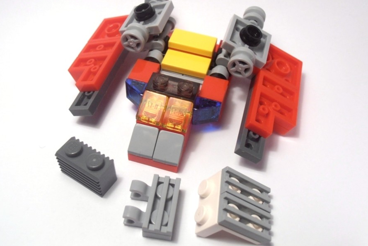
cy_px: 109
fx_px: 399
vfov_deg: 34.2
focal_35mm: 39
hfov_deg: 49.6
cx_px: 183
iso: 80
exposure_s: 1/80
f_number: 3.9
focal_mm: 6.61
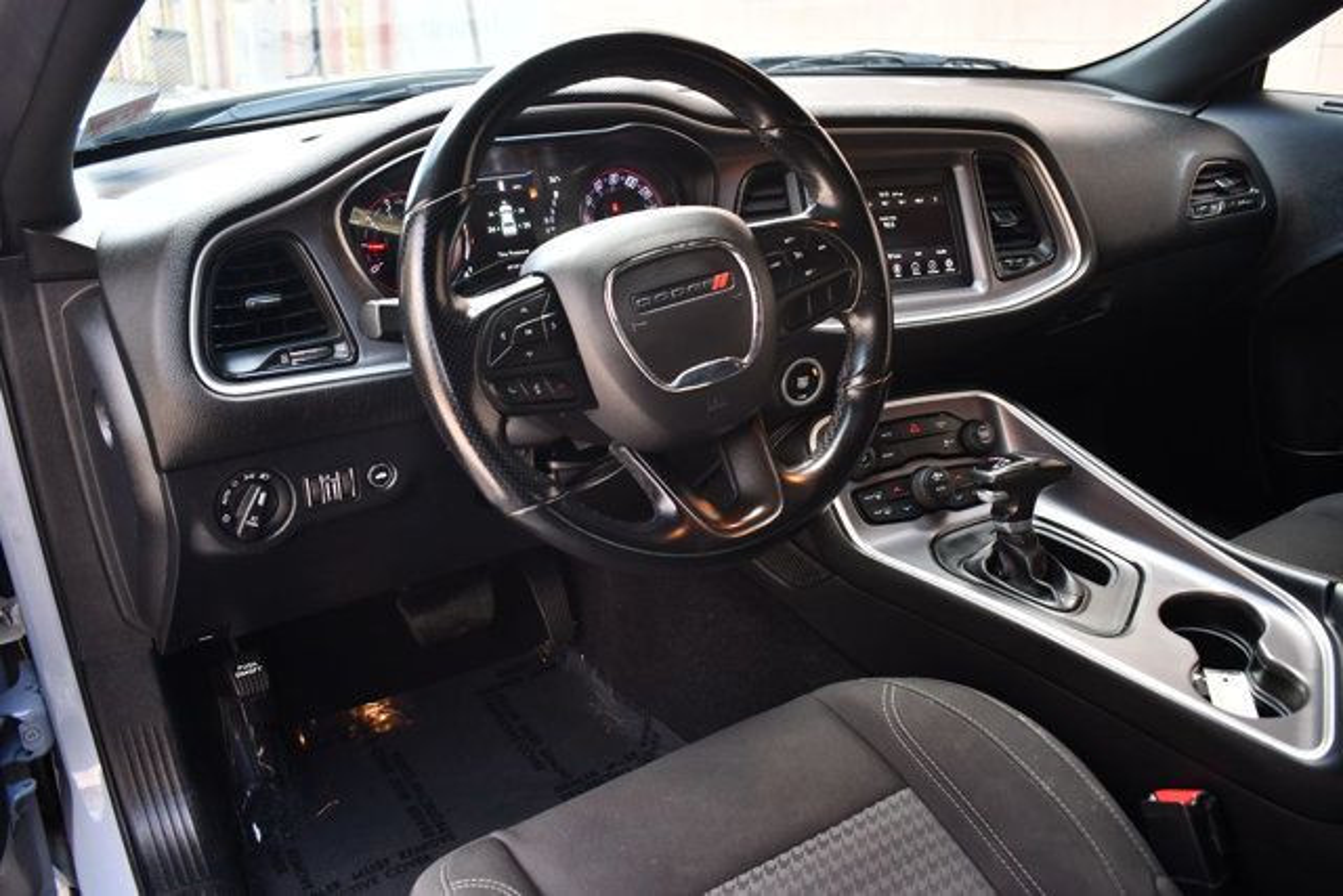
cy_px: 448
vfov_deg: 43.6
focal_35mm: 30
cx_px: 672
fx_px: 1119
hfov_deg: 61.9
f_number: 3.5
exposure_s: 1/160
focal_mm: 20
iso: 800
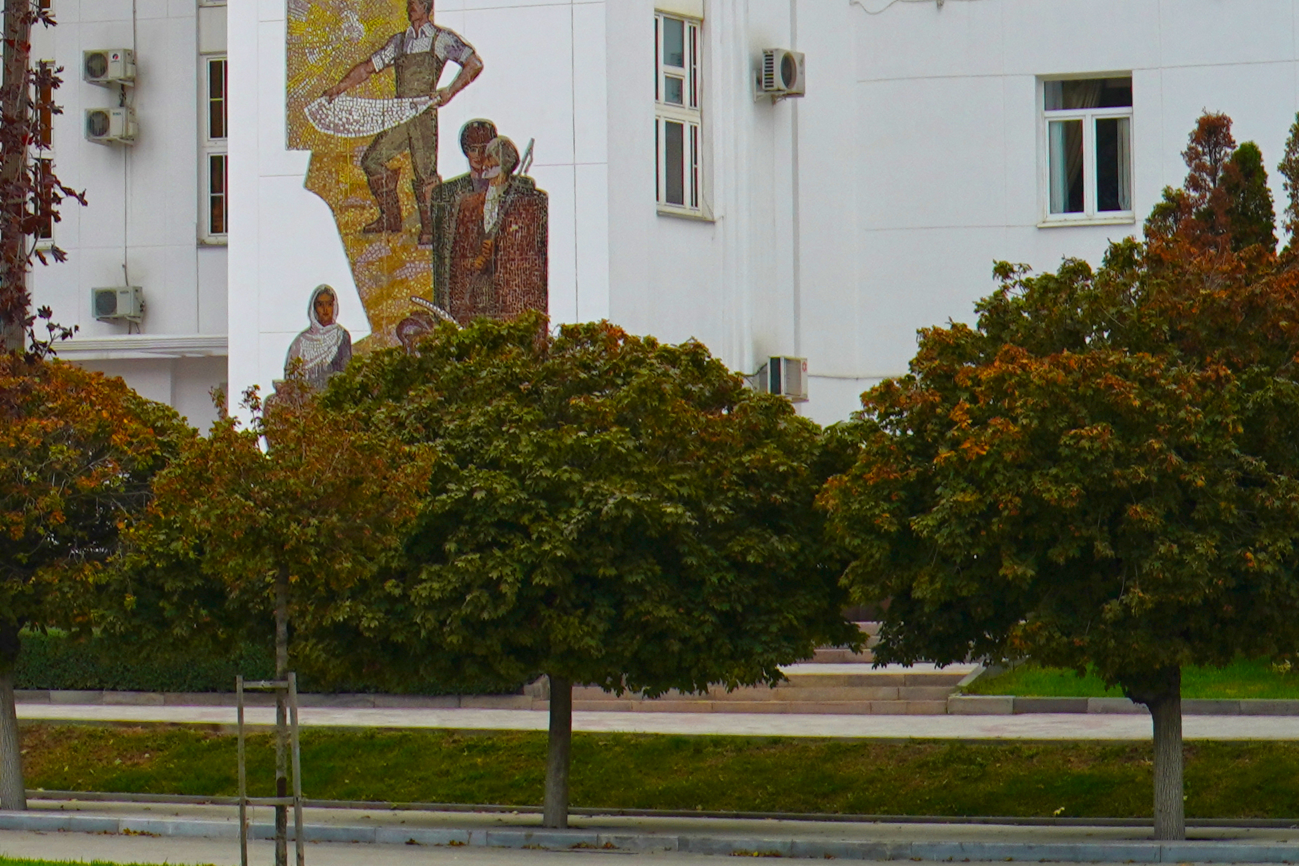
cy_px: -394
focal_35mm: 153
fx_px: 5504
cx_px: -583
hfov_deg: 12.8
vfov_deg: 8.8
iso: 100
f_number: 5
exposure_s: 1/80
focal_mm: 33
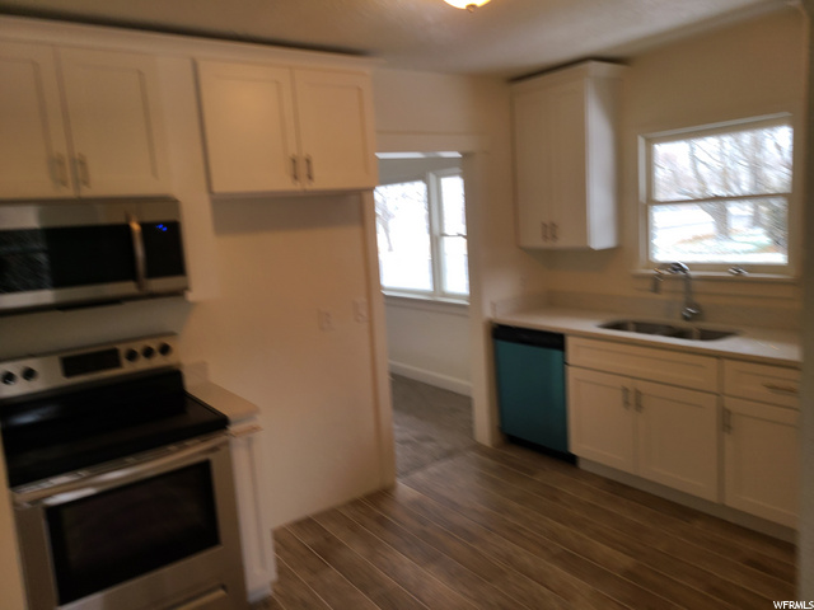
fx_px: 611
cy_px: 305
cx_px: 407
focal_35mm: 26
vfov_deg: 53.1
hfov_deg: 67.3
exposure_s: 1/59
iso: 40
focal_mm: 5.4
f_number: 1.8
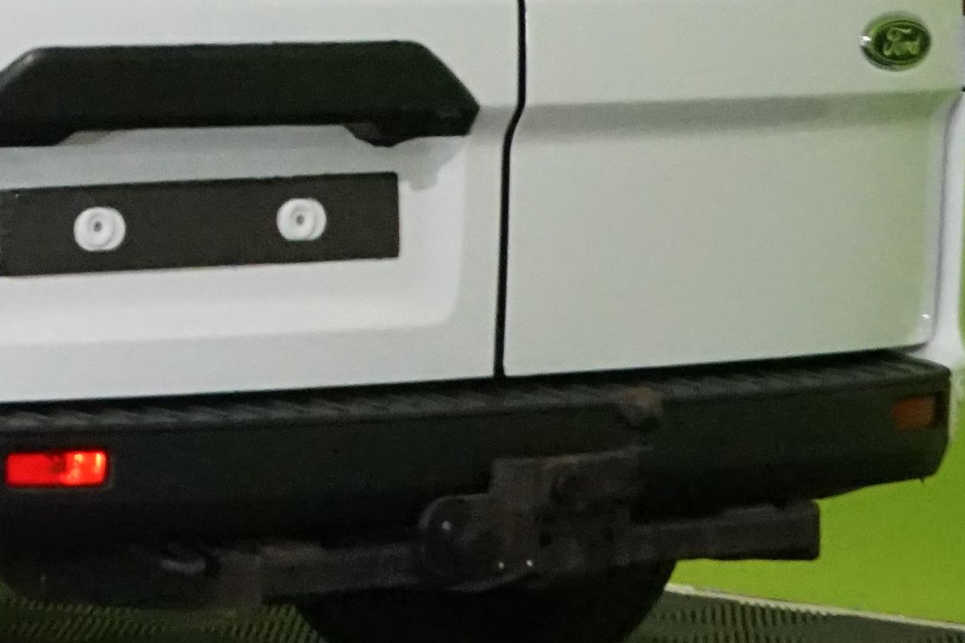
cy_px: -366
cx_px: -502
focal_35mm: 248
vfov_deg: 5.5
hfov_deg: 8.1
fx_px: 6648
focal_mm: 51
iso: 6400
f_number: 10
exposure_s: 1/125
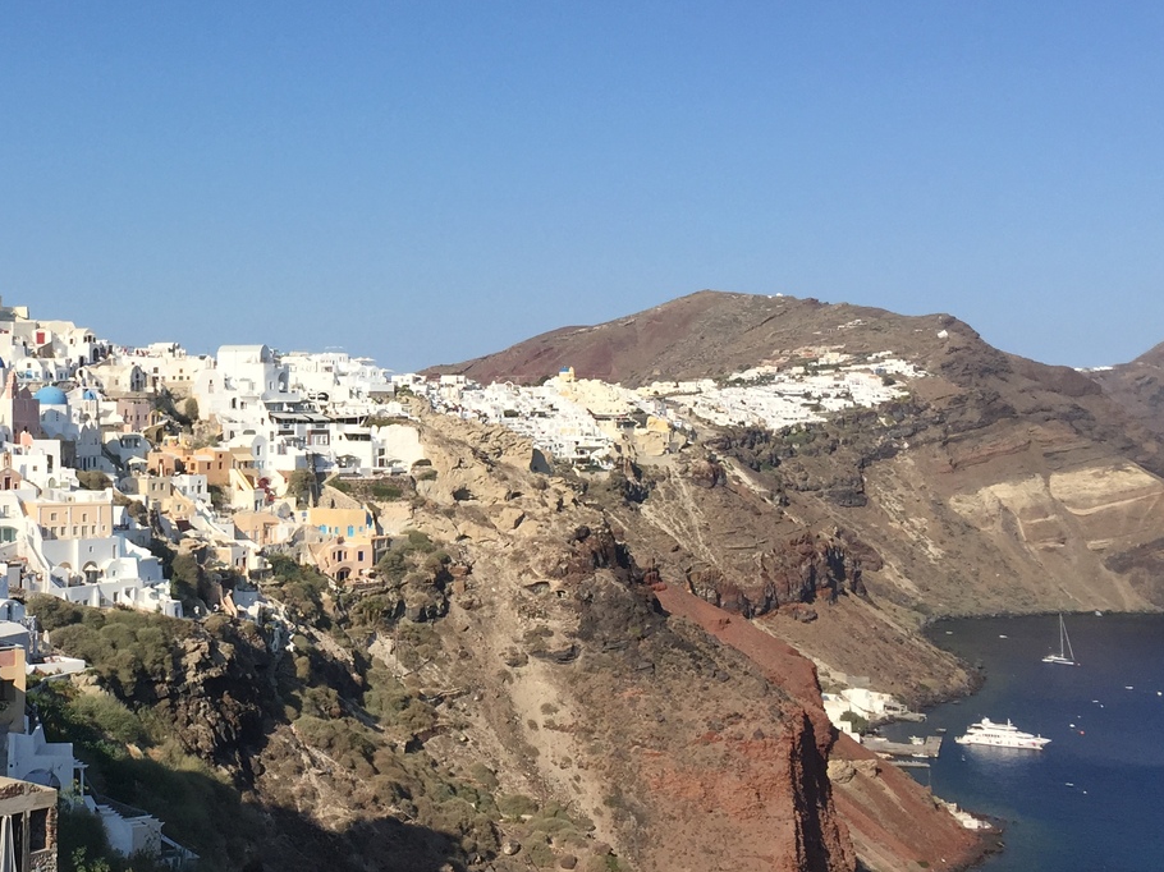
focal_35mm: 51
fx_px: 1714
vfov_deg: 28.5
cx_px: 164
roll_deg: -1.6
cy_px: 414
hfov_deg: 35.7
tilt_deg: +0.4
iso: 32
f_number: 2.2
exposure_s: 1/2825
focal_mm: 4.15
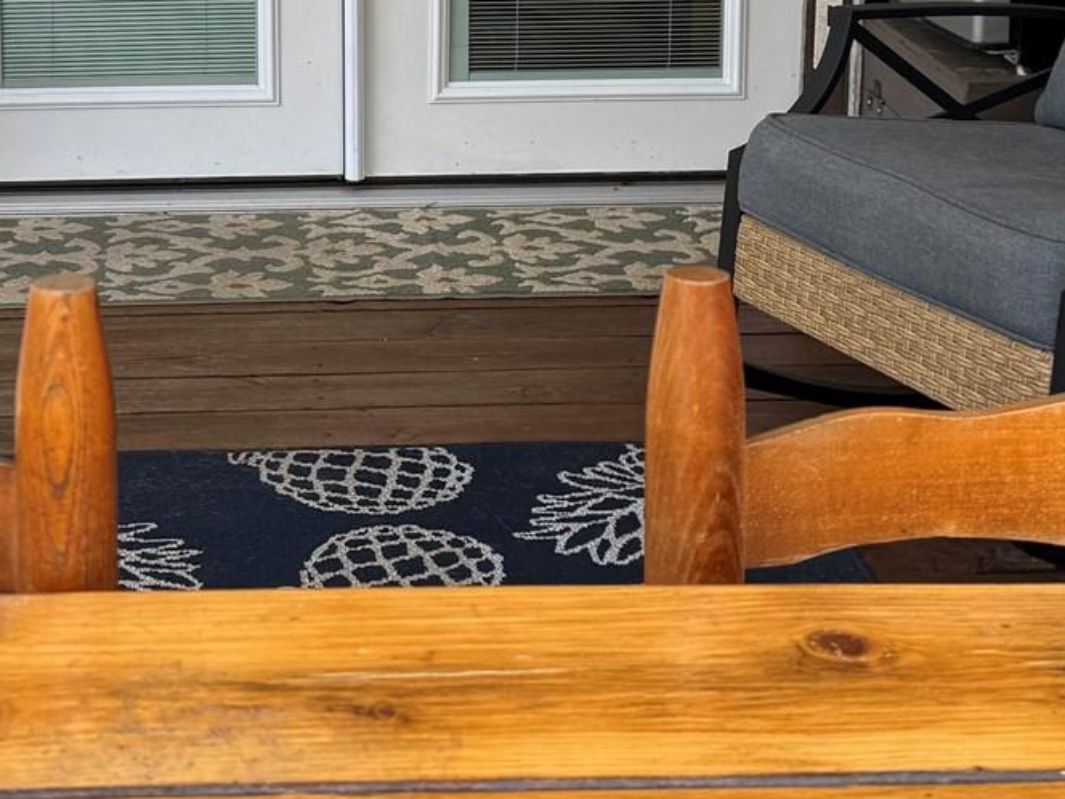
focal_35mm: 74
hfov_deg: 26.0
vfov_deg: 19.2
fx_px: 2277
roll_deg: +1.3
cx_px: 273
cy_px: -47
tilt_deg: -9.2
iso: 80
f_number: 1.78
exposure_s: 1/589
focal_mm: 6.76
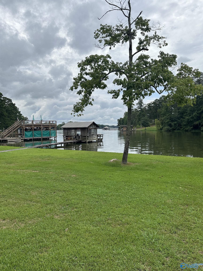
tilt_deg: -8.0
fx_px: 188
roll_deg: -1.8
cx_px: 102
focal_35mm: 24
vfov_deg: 71.6
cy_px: 136
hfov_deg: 56.8
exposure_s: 1/5848
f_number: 1.78
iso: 80
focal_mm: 6.86
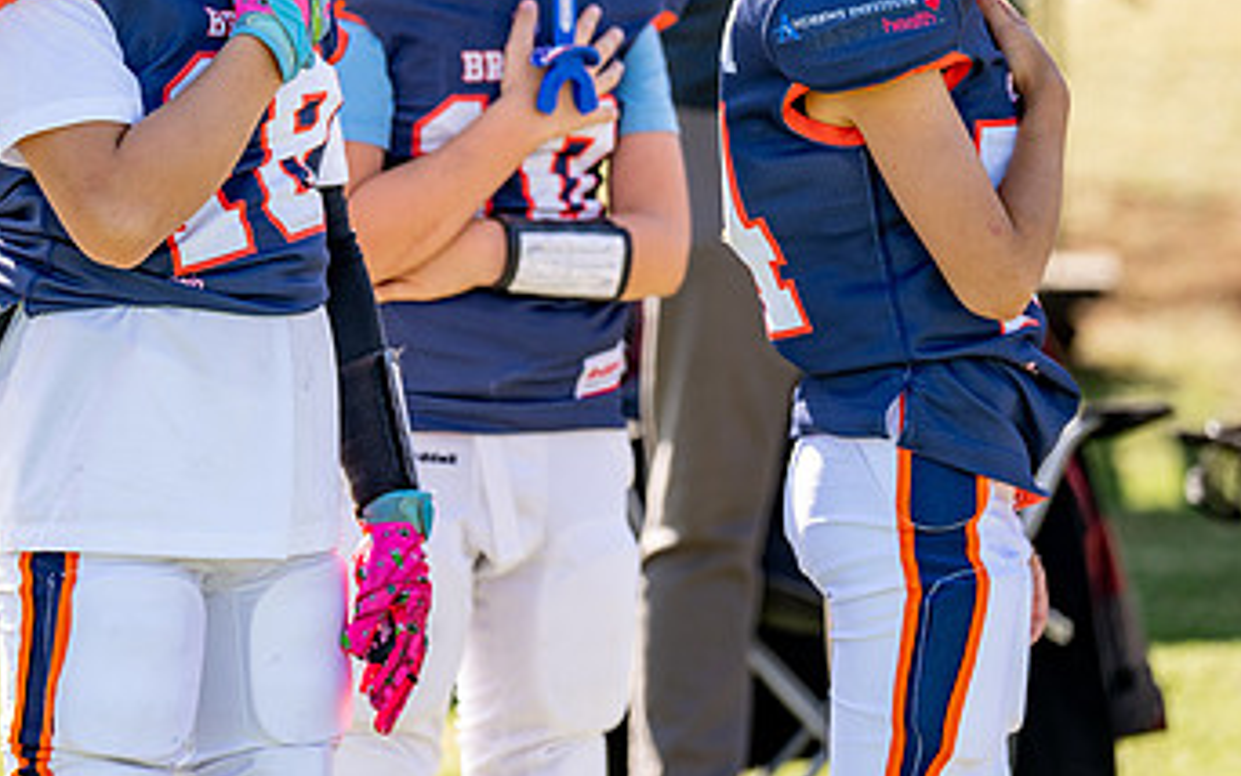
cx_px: 196
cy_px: 81
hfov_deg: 8.1
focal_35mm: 260
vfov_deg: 5.0
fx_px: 8796
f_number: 2.8
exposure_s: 1/640
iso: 100
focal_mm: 127
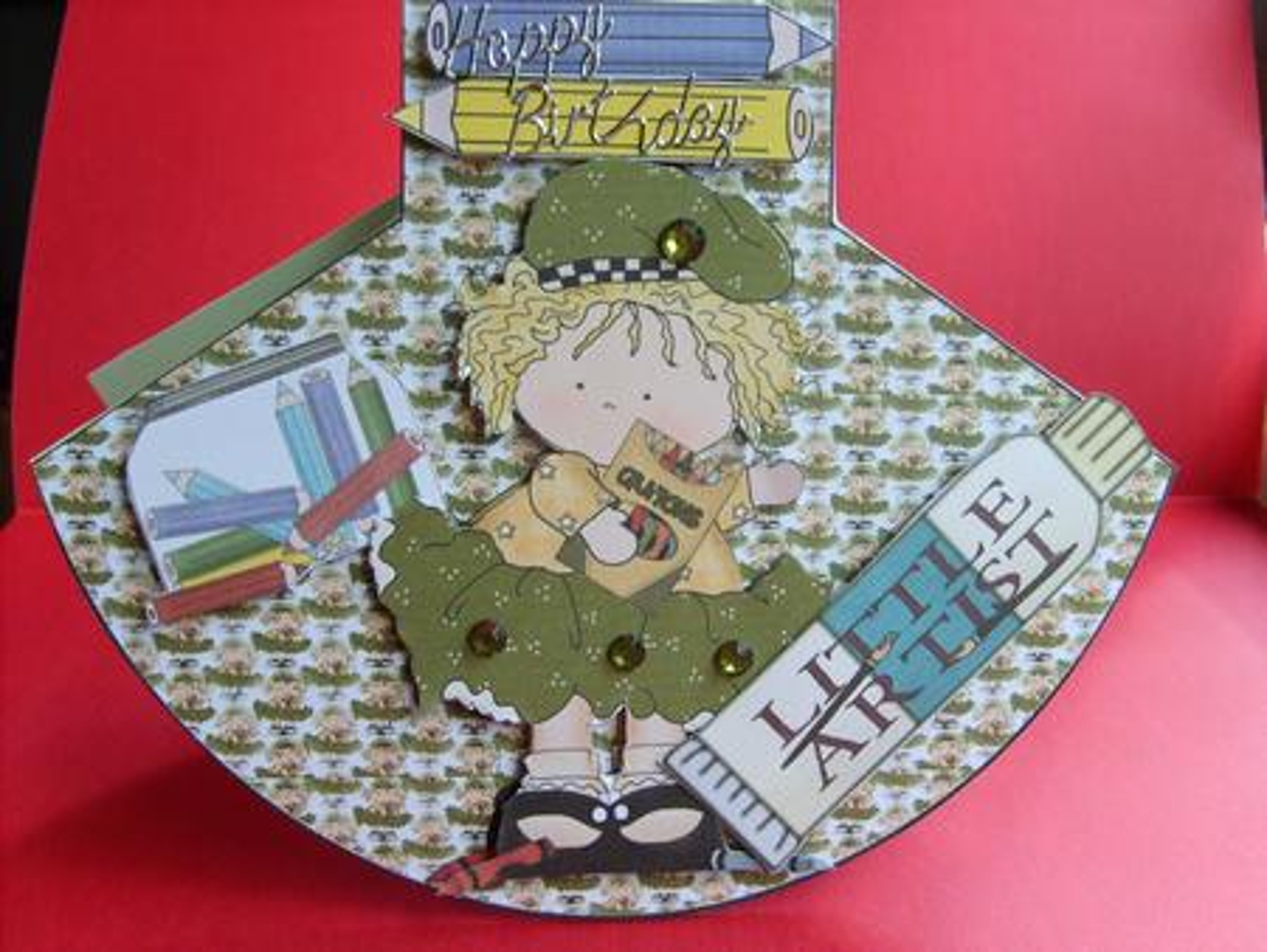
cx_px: 634
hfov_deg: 52.6
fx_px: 1282
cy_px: 476
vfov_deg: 40.7
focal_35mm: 35
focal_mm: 5.8
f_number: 2.8
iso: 50
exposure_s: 1/45
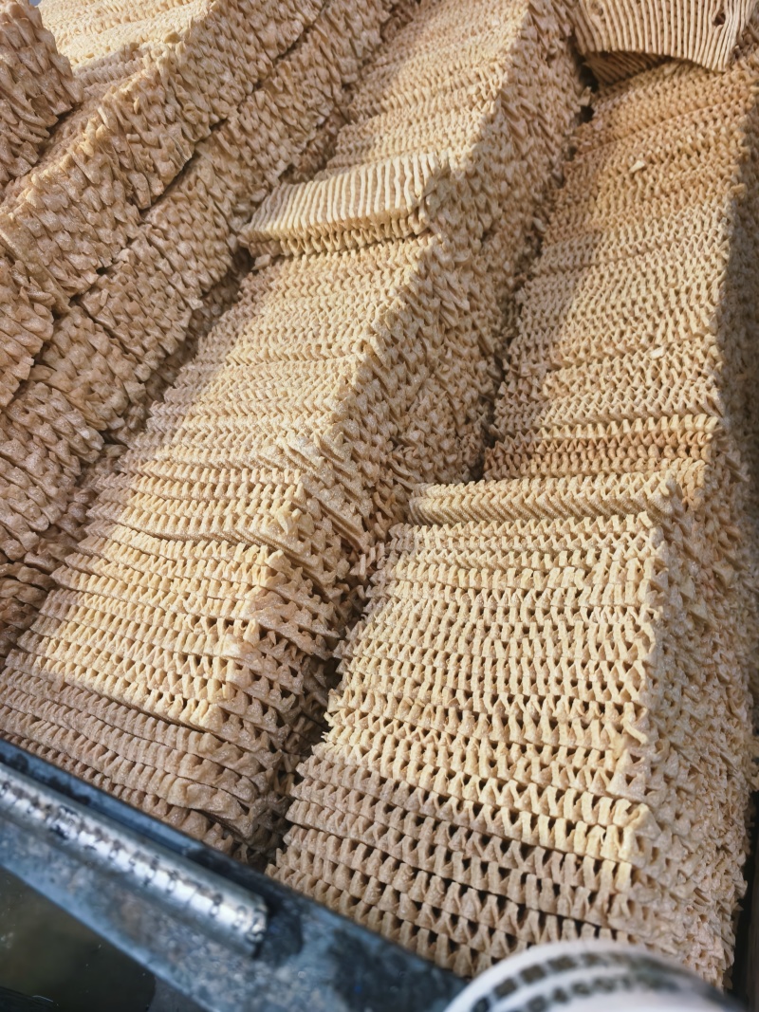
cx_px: 380
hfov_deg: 58.9
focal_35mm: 23
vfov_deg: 73.9
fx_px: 673
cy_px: 506
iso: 632
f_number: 1.57
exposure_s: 1/100
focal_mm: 5.6
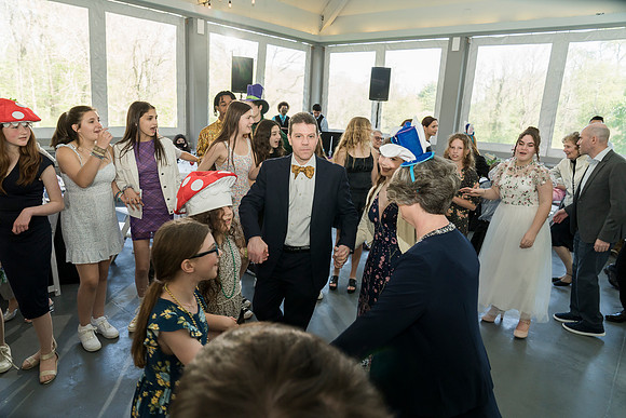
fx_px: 417
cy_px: 209
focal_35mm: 24
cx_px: 313
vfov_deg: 53.2
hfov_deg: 73.7
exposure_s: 1/200
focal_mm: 24
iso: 1250
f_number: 6.3
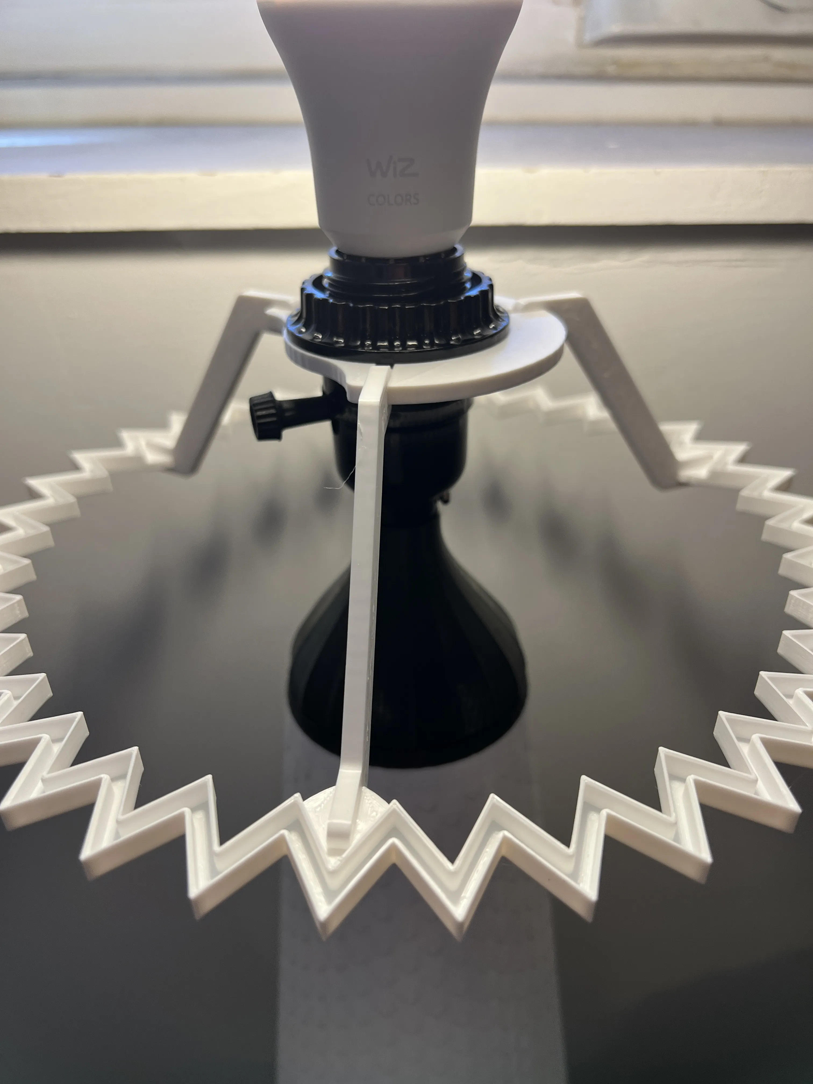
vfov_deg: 67.3
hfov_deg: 53.1
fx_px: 814
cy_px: 542
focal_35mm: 26
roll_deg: -0.5
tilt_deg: -28.2
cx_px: 406
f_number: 1.5
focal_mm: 5.7
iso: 64
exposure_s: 1/120
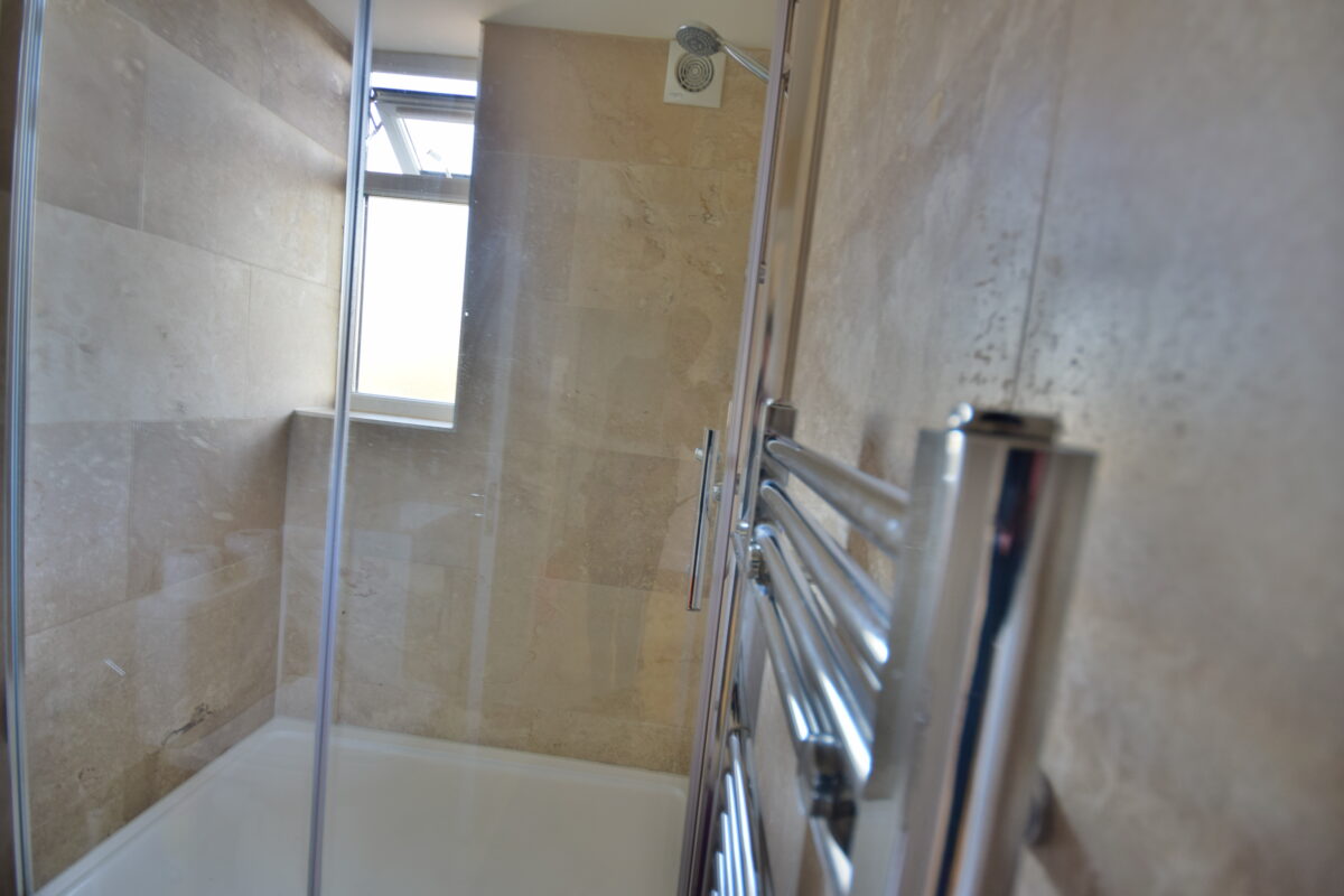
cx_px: 672
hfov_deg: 100.4
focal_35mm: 15
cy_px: 448
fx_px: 560
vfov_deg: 77.3
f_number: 4
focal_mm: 10
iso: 500
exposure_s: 1/40
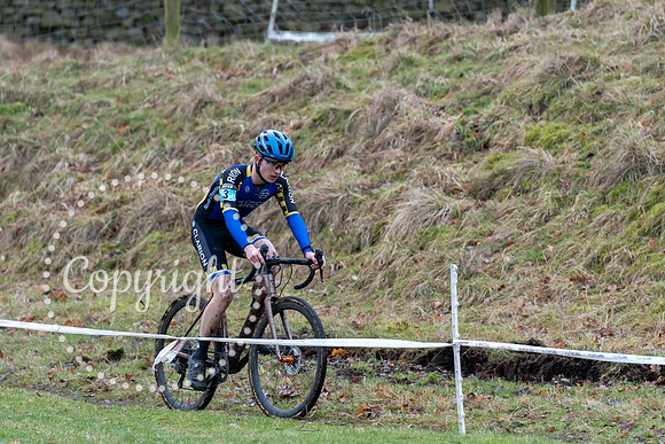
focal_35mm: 294
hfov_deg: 7.0
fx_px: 5427
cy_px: 169
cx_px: 294
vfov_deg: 4.7
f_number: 3.2
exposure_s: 1/1000
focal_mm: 200
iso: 1000
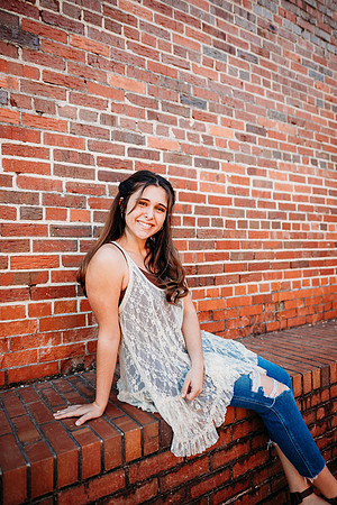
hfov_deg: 53.1
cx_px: 168
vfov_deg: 73.7
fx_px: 337
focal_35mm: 24
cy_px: 252
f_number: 2.2
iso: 100
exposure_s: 1/400
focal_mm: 24
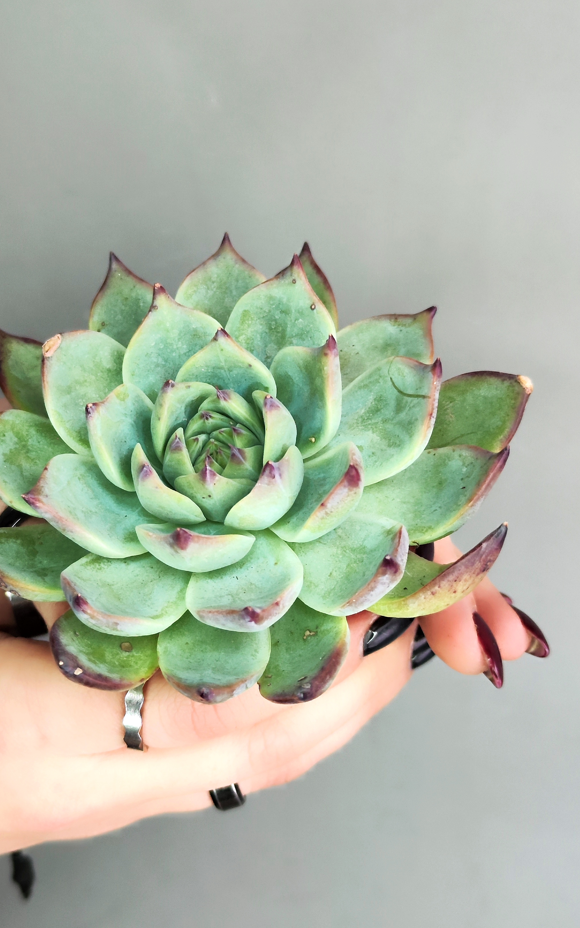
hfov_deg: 40.3
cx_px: 220
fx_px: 784
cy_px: 460
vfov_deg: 61.2
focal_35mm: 31
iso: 775
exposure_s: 1/100
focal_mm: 7.01
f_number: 1.69
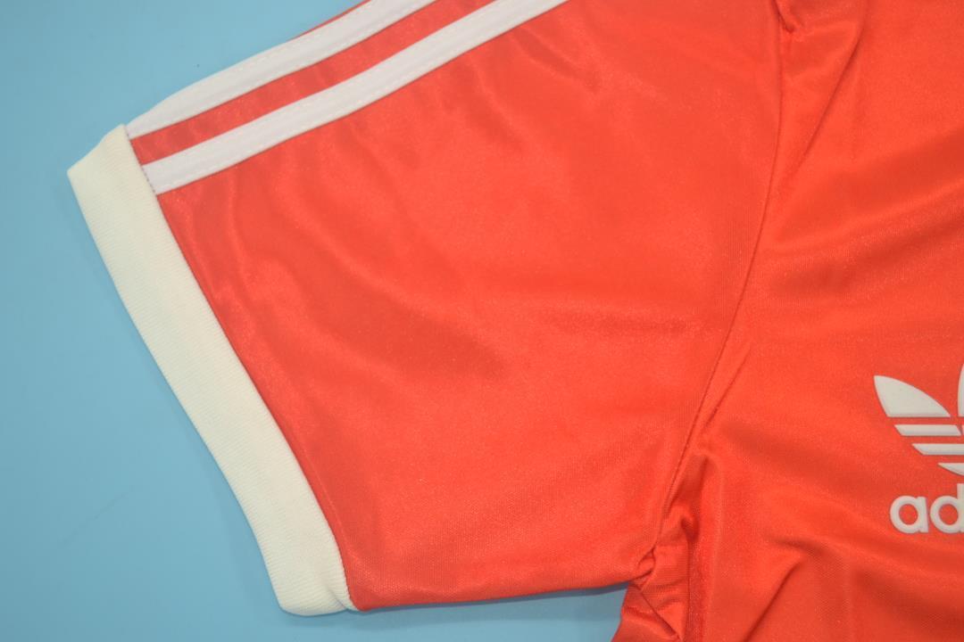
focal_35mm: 45
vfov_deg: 29.9
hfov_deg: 43.6
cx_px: 482
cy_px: 321
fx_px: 1205
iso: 200
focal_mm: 30
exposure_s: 1/80
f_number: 4.5
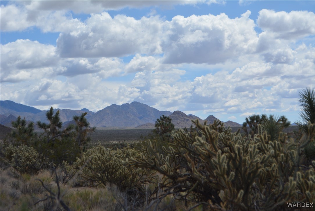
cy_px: 106
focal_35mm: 82
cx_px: 158
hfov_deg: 24.6
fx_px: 722
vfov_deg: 16.6
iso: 400
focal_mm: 55
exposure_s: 1/2000
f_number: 8
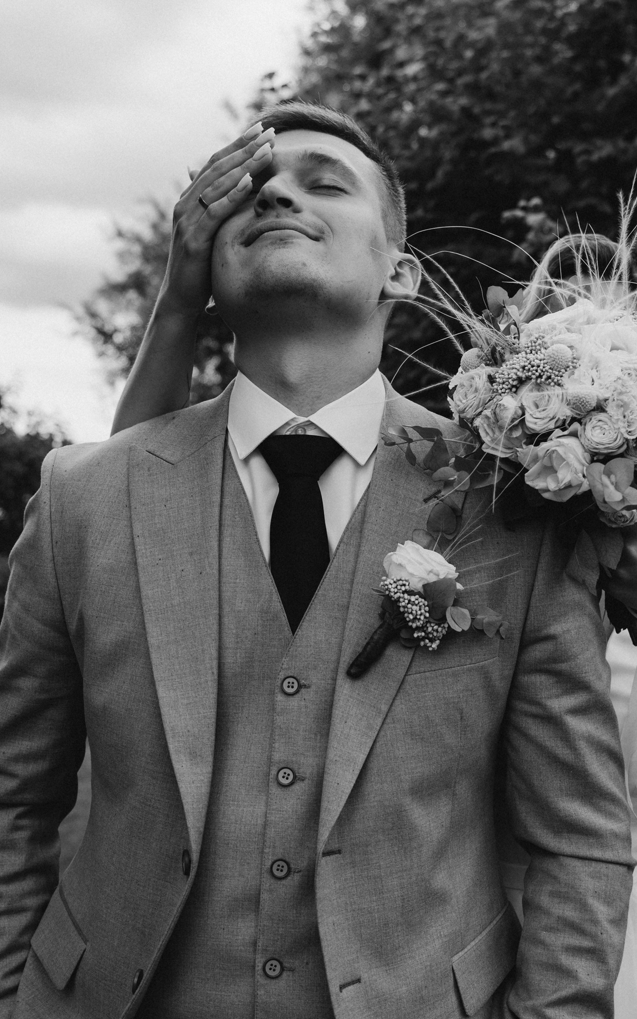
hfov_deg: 24.8
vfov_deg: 38.8
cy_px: 581
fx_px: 1444
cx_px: 366
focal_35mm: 52
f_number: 3.5
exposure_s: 1/200
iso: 320
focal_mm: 31
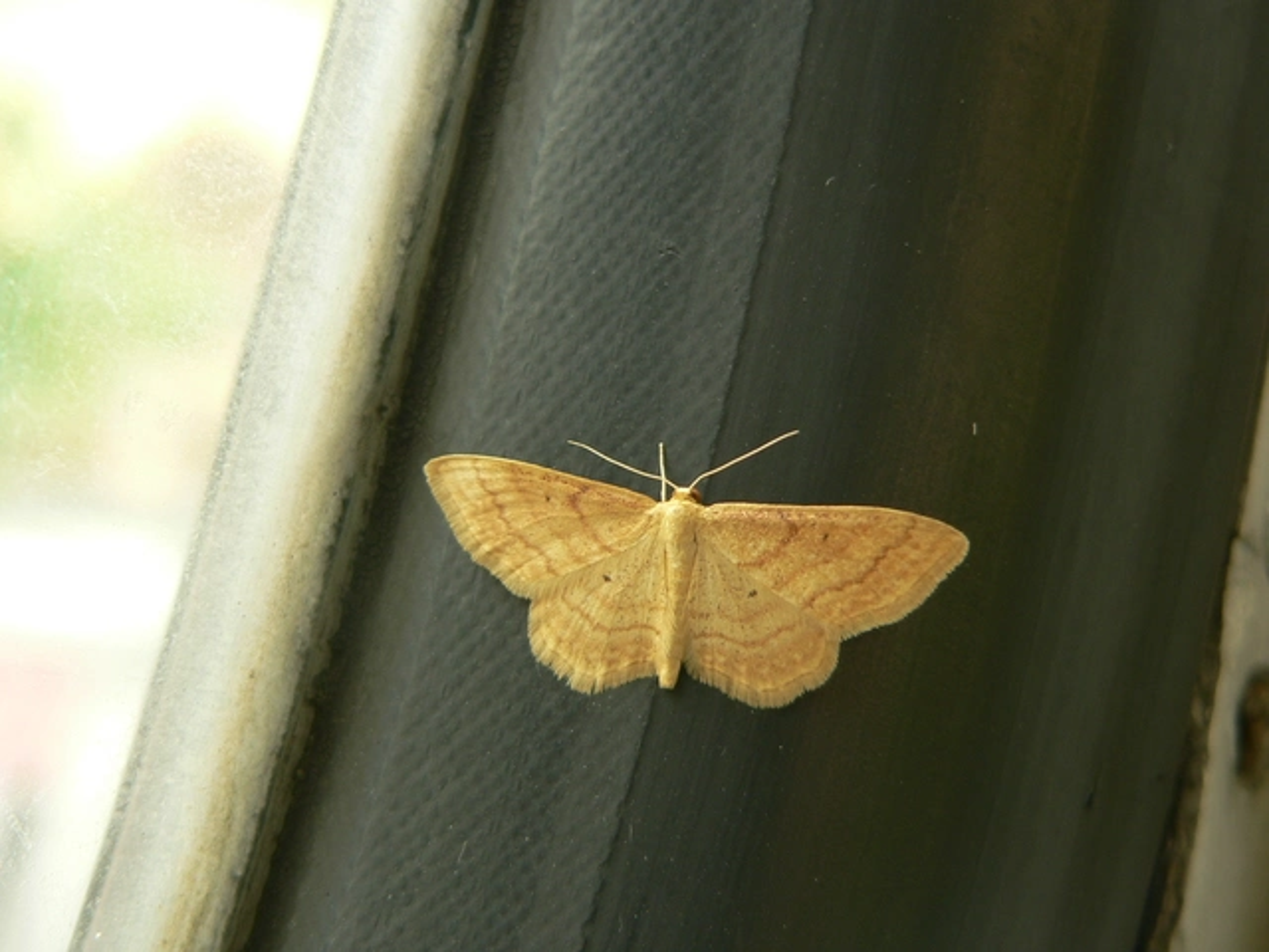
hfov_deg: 23.8
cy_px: 476
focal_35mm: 82
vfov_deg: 18.0
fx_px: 3006
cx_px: 634
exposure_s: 1/60
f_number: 2.8
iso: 80
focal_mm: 13.6
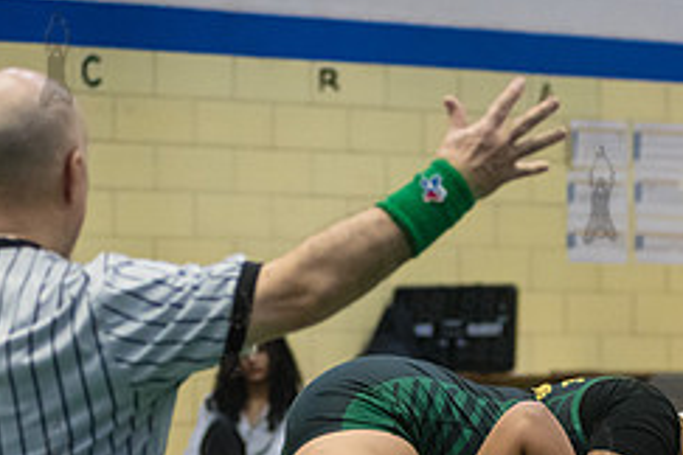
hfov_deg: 10.7
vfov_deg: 7.2
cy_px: 465
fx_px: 3623
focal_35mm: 191
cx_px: 599
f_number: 3.2
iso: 5000
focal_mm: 80
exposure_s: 1/500
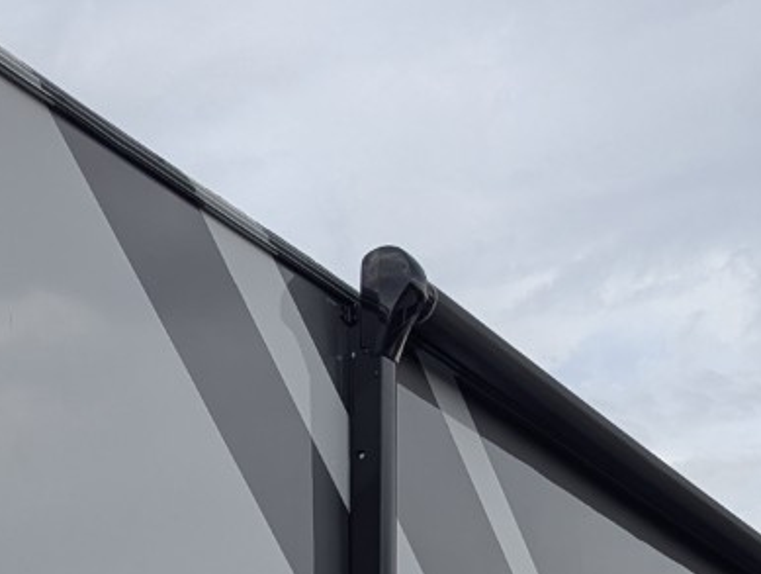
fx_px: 1894
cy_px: 927
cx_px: 99
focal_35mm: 86
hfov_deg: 22.3
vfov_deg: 15.5
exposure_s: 1/1825
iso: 47
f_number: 1.85
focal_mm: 6.81
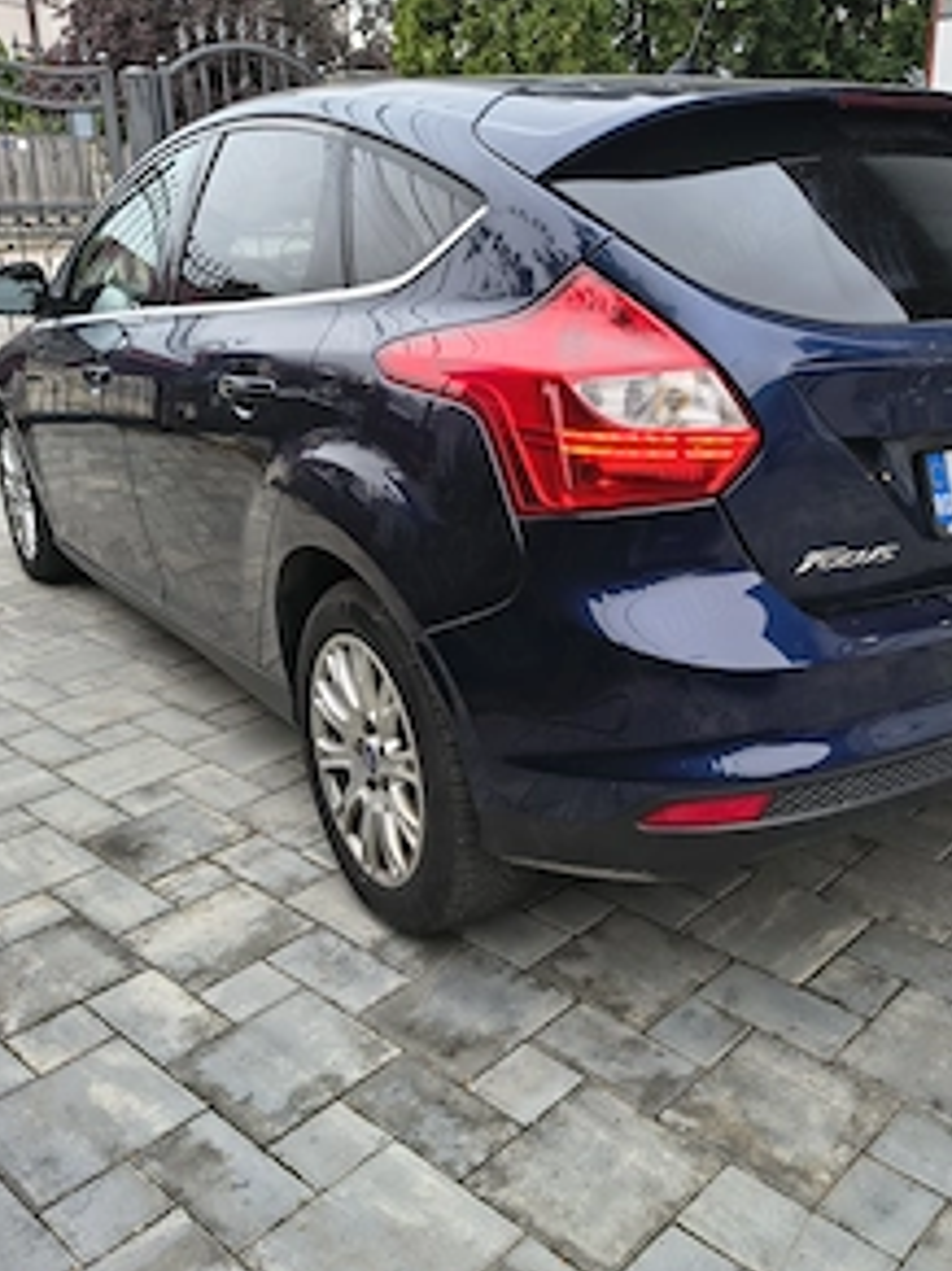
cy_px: 638
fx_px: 1211
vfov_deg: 55.4
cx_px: 603
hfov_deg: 42.6
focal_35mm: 33
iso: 100
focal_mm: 5.56
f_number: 1.8
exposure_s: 1/194
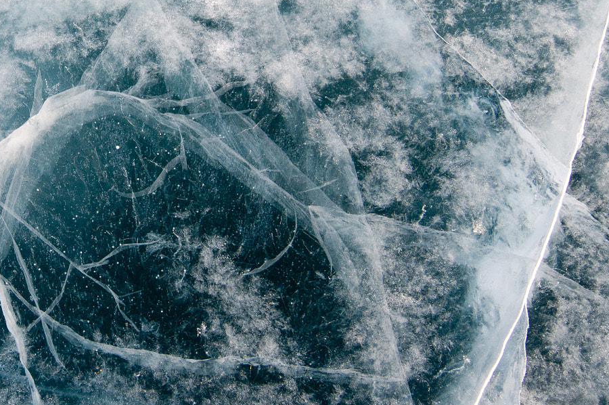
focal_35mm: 48
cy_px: 86
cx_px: 114
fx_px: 811
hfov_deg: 39.4
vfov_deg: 27.5
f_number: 16
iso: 200
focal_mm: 18
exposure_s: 1/25
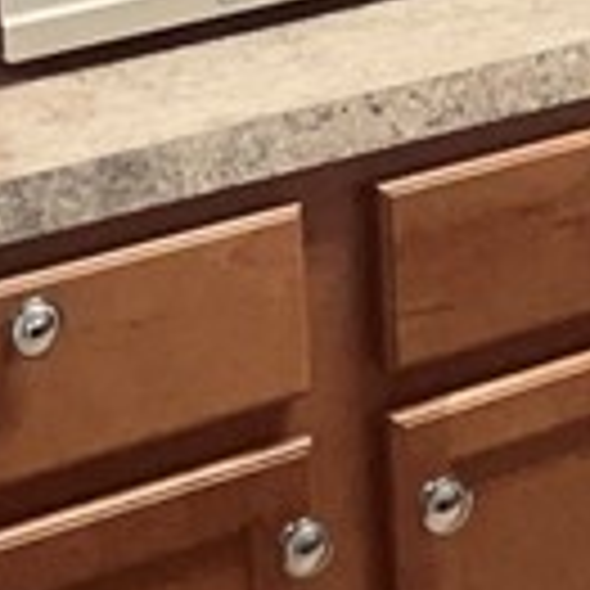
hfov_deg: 9.5
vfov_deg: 9.6
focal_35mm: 179
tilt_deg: -9.6
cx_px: 887
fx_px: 3452
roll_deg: +0.5
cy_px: -225
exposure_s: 1/60
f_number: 1.6
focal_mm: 4.2
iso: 400
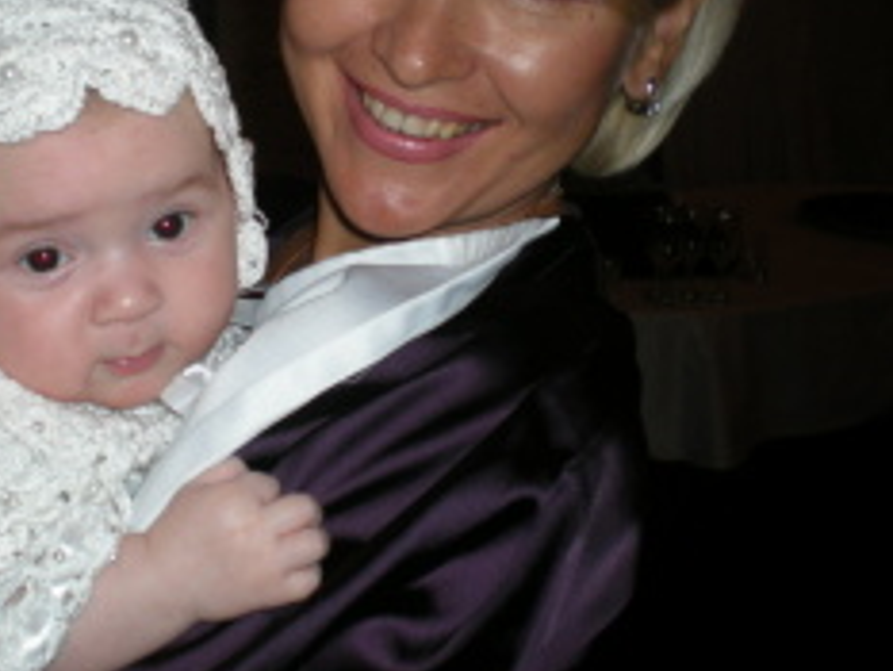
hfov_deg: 30.8
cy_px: 163
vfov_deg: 23.4
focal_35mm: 62
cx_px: 257
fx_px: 1600
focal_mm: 6.3
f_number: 3.1
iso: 64
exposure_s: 1/60
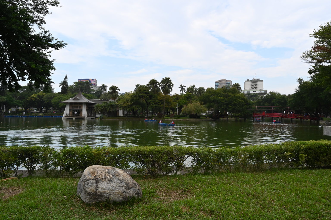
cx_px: 166
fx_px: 248
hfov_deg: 67.4
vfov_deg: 47.9
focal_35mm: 27
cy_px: 110
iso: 2000
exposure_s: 1/800
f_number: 14
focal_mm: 27
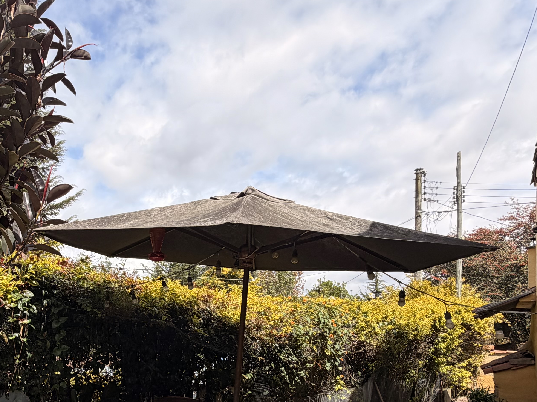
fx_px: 496
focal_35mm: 32
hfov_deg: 55.3
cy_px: 302
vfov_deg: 42.8
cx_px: 168
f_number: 2.2
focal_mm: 2.22
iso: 25
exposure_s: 1/770
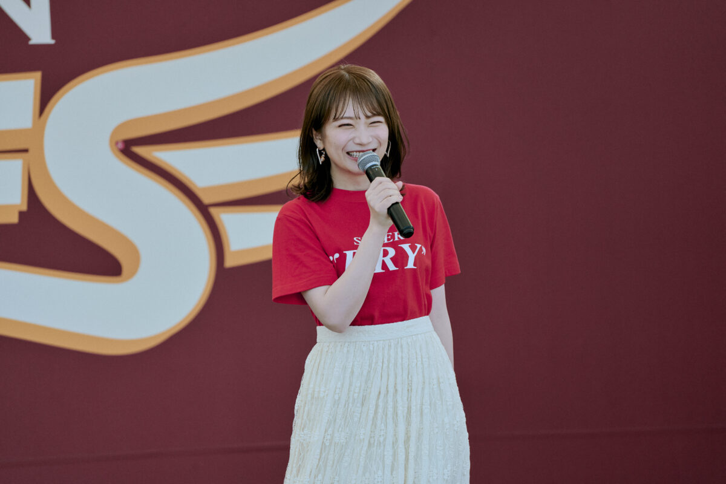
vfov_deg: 3.4
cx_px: 363
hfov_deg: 5.2
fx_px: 8066
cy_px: 242
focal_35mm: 400
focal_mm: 400
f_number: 8
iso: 400
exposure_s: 1/400
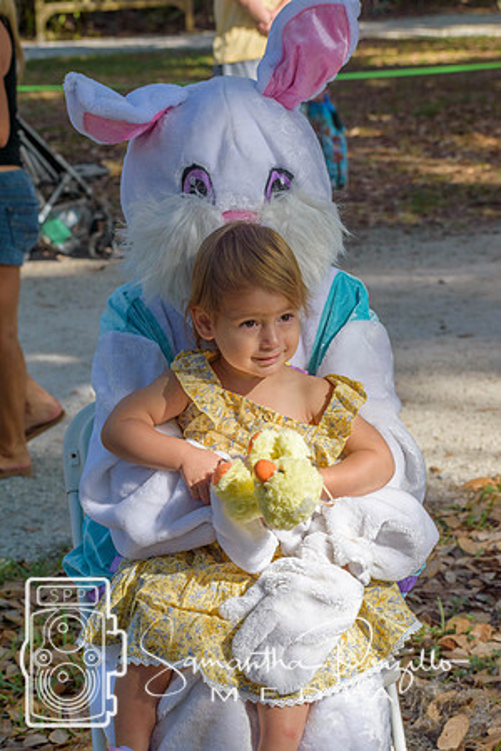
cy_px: 376
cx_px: 250
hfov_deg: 13.0
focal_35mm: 105
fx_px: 2192
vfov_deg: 19.5
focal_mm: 70
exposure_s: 1/800
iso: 200
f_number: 7.1
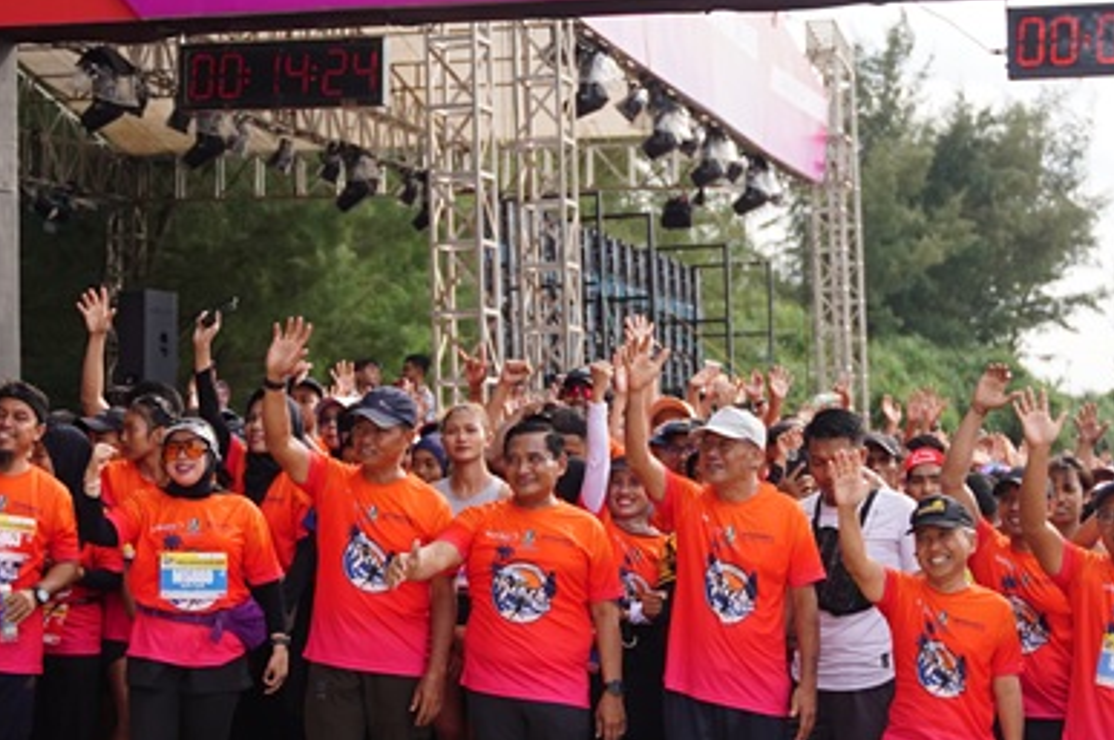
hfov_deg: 21.7
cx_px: 676
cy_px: 335
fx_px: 2905
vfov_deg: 14.5
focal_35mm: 94
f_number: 2.8
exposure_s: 1/640
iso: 100
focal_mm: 35
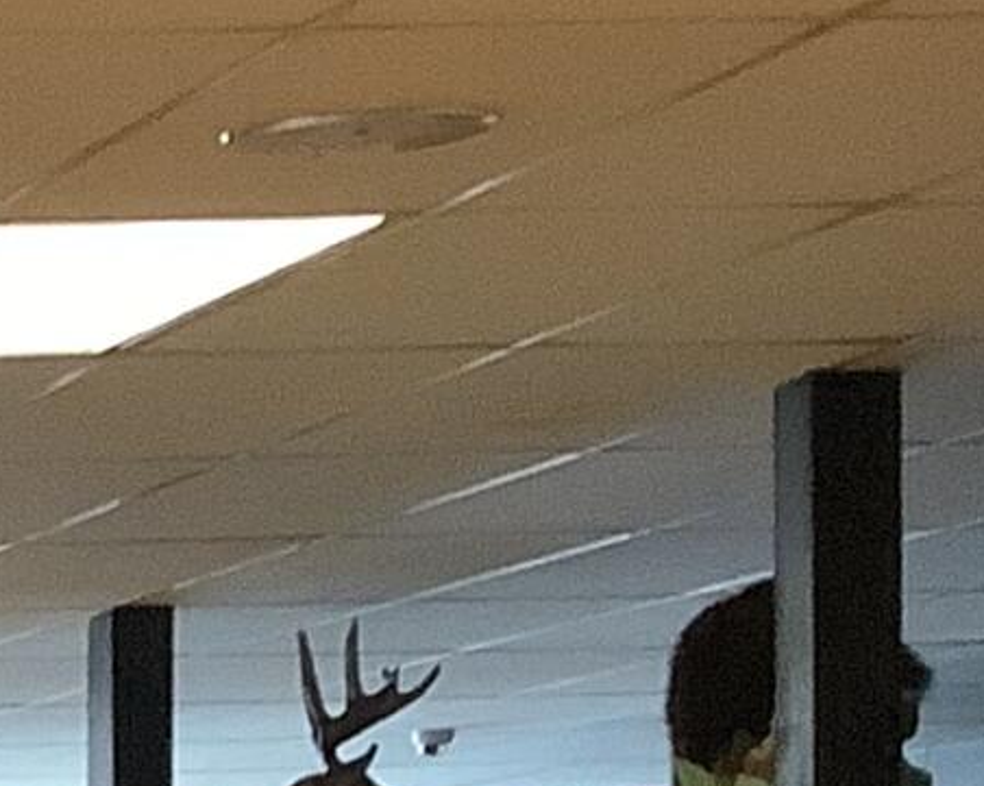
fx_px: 5850
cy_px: 1457
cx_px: -1870
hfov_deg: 8.3
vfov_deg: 7.4
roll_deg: +0.2
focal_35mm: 201
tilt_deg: -2.3
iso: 400
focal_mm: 3.3
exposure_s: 1/33
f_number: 2.4
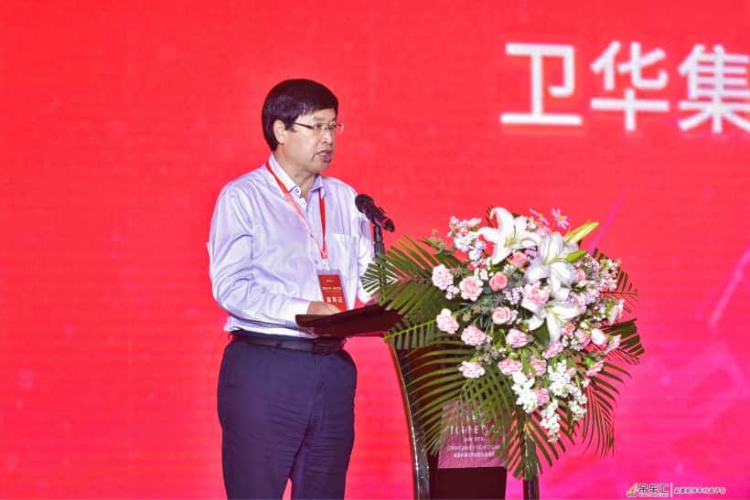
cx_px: 375
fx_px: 3646
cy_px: 250
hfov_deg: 11.7
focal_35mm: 175
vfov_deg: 7.8
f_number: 4
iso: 640
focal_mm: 175
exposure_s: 1/200
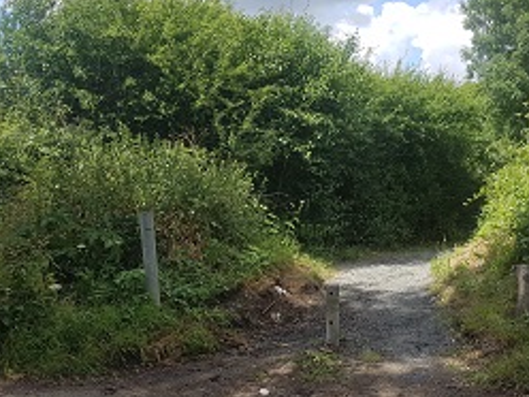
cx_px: 363
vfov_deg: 34.3
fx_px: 642
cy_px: 181
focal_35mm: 42
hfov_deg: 44.0
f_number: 1.7
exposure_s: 1/1604
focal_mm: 4.2
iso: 50
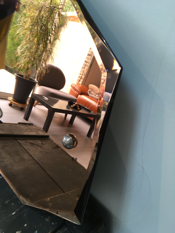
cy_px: 116
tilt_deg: -35.9
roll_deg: +0.8
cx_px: 88
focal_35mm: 29
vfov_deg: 61.7
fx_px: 195
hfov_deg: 48.2
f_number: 2.2
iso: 80
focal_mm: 4.15
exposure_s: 1/33
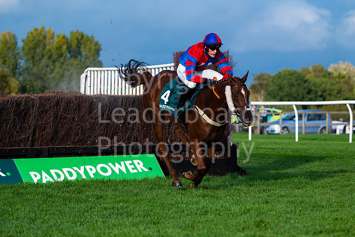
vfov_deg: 8.3
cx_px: 189
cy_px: 111
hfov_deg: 12.4
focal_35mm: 165
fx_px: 1629
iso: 400
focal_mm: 155
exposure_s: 1/3200
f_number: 4
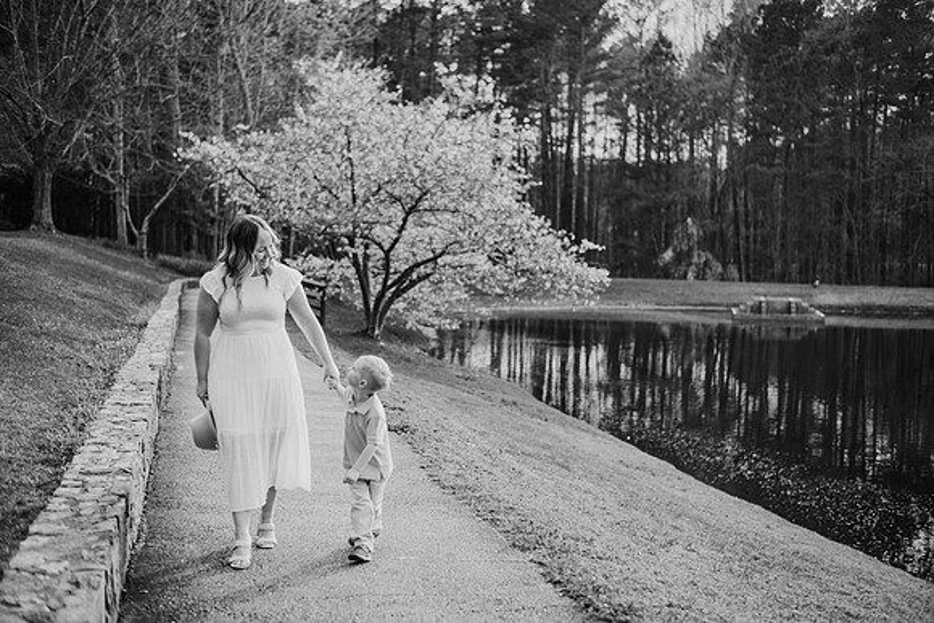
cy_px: 312
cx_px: 467
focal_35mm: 50
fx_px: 1297
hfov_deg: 39.6
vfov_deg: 27.0
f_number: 2.2
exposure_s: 1/640
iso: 125
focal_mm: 50
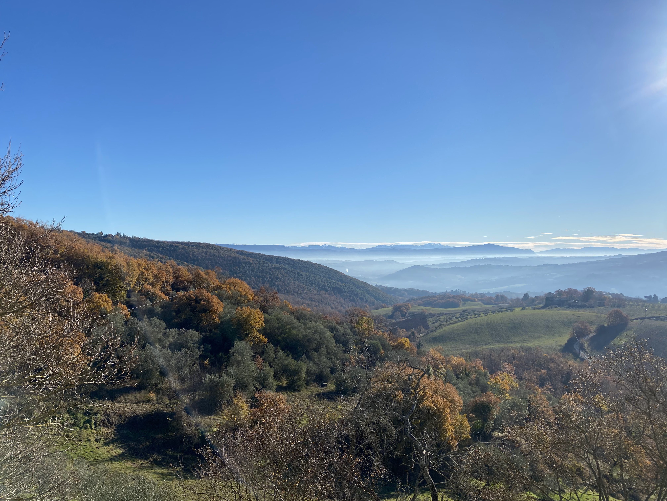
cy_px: 250
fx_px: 501
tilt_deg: +0.1
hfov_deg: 67.3
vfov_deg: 53.1
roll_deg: +0.5
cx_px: 334
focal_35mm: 26
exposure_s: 1/4608
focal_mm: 4.25
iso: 32
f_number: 1.8
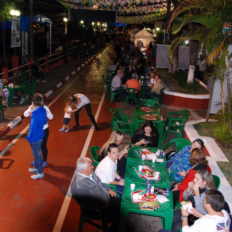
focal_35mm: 35
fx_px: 265
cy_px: 116
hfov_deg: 46.6
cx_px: 80
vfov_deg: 47.2
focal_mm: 18
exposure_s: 1/40
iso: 800
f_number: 5.6
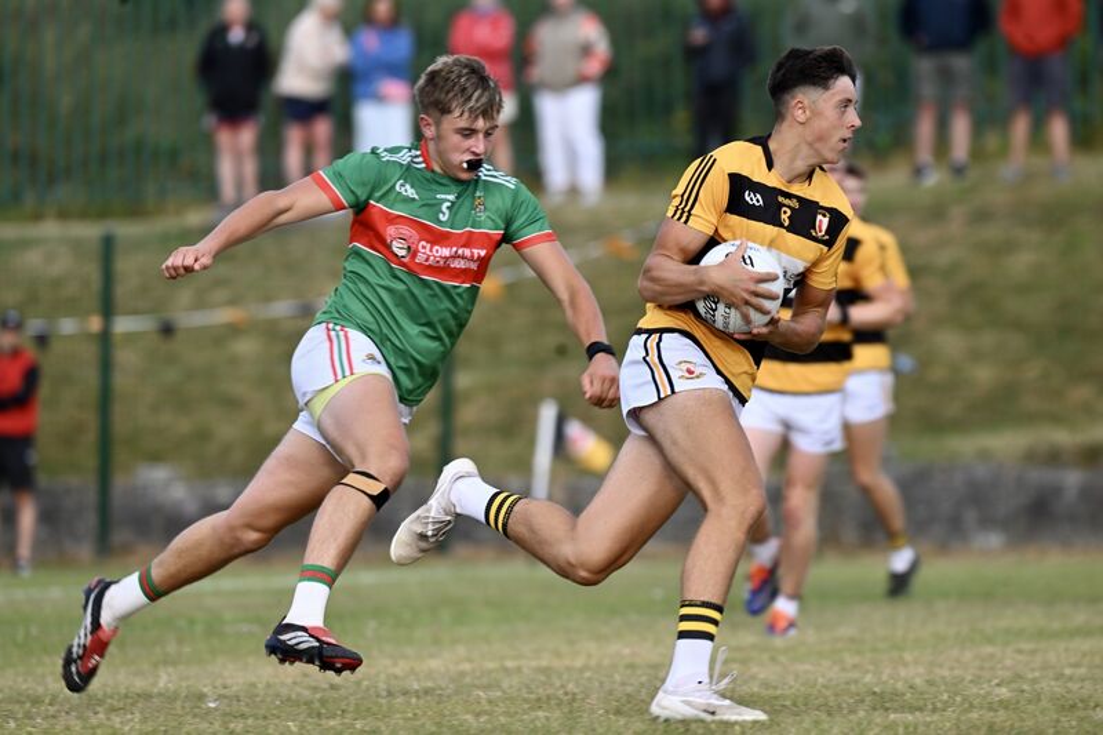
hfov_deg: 4.8
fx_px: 13171
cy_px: 368
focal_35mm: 430
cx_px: 552
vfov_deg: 3.2
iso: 720
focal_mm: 430
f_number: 6.3
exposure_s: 1/640
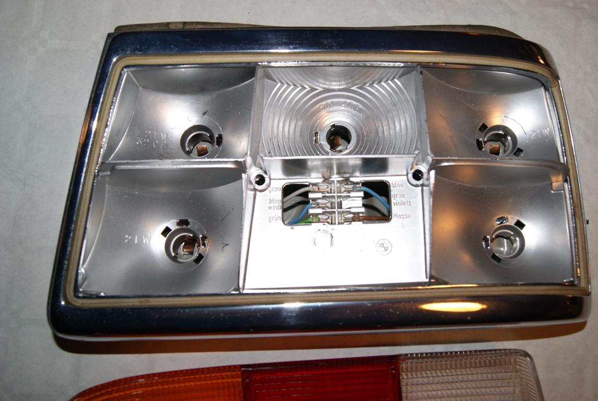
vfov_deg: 37.0
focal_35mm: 36
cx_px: 299
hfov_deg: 53.1
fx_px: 599
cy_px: 200
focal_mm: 24
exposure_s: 1/60
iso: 400
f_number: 5.6
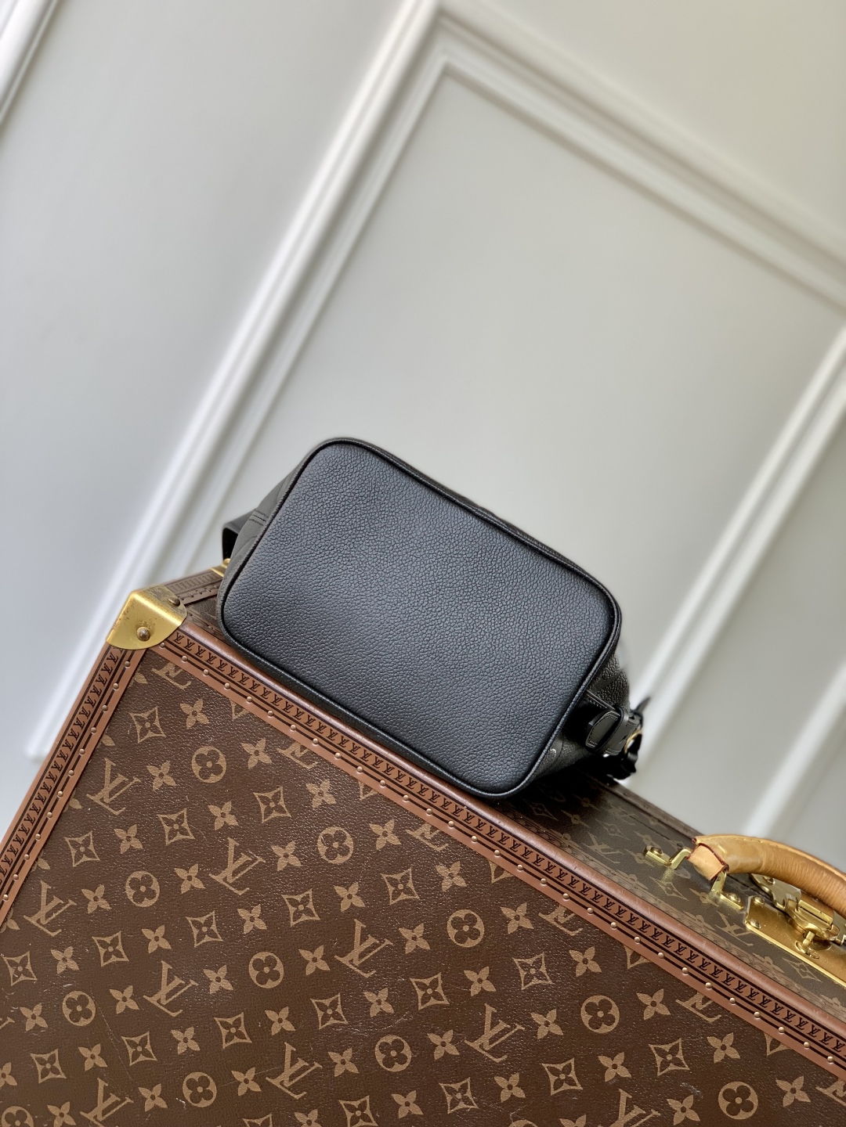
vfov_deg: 36.8
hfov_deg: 28.0
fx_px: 1694
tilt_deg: -10.4
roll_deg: -28.3
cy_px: 564
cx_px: 423
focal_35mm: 52
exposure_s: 1/122
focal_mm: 6
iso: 32
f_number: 2.4
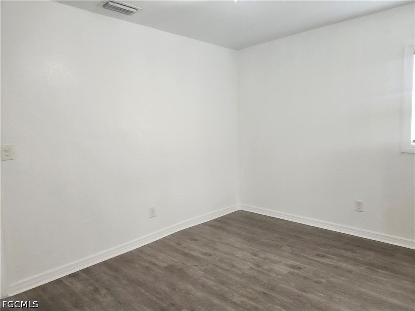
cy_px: 156
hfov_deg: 73.9
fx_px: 276
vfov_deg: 58.9
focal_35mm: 23
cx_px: 208
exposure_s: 1/60
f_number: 1.8
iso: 640
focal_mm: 5.54
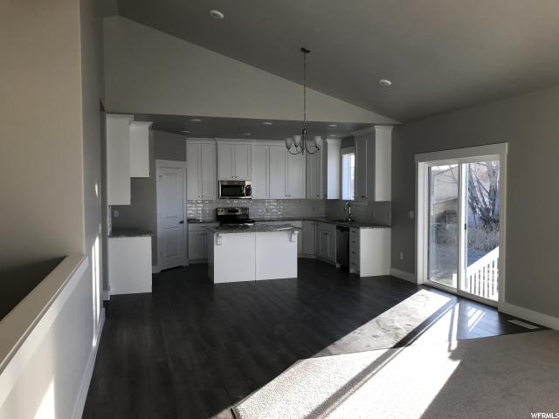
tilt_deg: -1.6
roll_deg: +0.4
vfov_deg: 49.7
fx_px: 452
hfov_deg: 63.4
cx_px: 280
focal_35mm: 28
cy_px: 210
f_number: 1.8
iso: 20
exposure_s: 1/120
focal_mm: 3.99
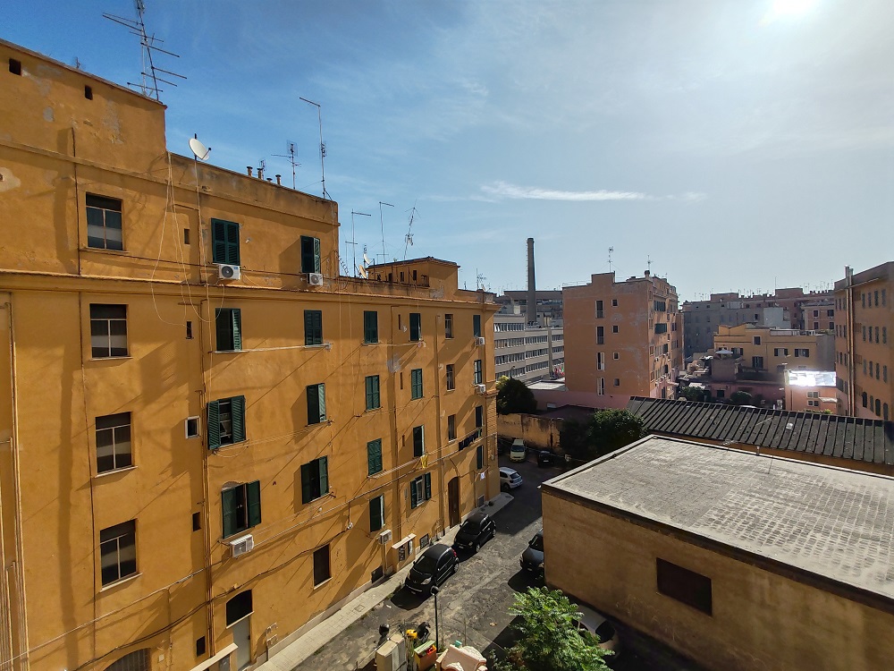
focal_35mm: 16
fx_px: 413
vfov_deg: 78.1
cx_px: 447
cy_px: 336
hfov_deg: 94.5
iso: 50
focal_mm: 1.96
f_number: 2.2
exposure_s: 1/5000
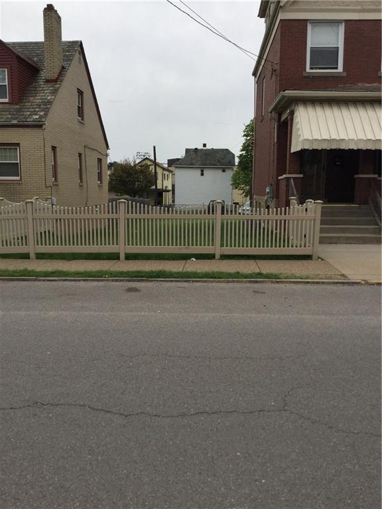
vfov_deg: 58.4
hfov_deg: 45.4
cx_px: 191
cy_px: 254
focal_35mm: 31
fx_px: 456
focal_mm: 3.3
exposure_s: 1/429
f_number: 2.4
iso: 25
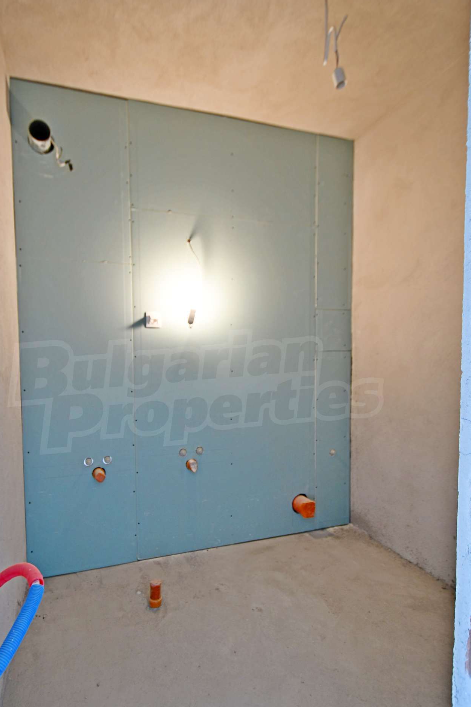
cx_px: 196
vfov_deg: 89.7
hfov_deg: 66.9
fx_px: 353
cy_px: 391
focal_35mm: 18
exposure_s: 1/8
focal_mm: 10
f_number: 3.5
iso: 100
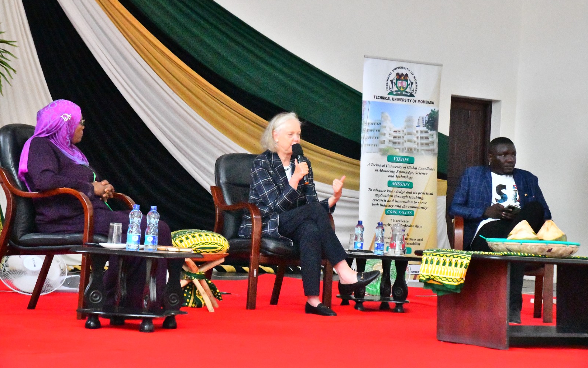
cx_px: 293
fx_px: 1394
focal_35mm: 87
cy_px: 171
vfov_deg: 15.0
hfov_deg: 23.8
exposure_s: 1/200
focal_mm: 85
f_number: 13
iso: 25600
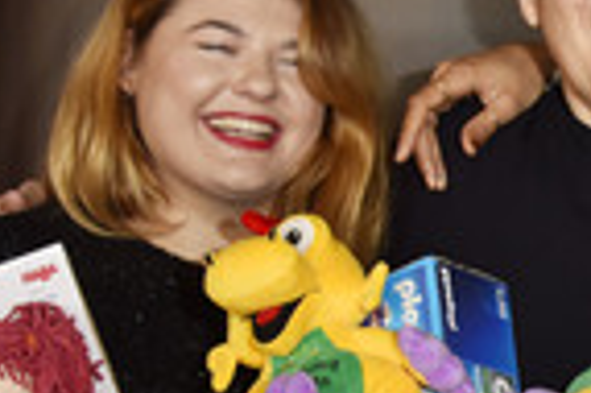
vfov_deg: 12.8
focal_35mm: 107
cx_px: 701
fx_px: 1755
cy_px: 252
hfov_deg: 18.2
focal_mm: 34
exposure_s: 1/60
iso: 1000
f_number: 5.6
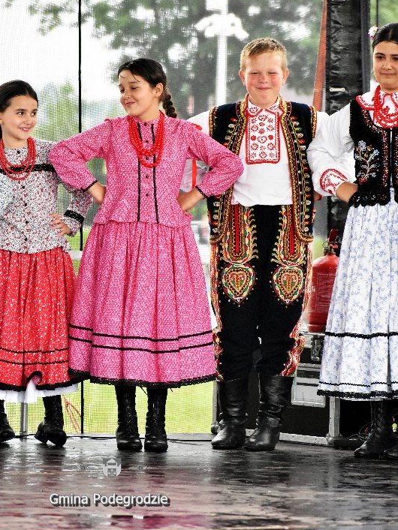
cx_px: 199
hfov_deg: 7.6
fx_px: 3003
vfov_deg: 10.1
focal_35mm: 196
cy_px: 245
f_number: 6.3
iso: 5600
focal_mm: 120
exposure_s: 1/640
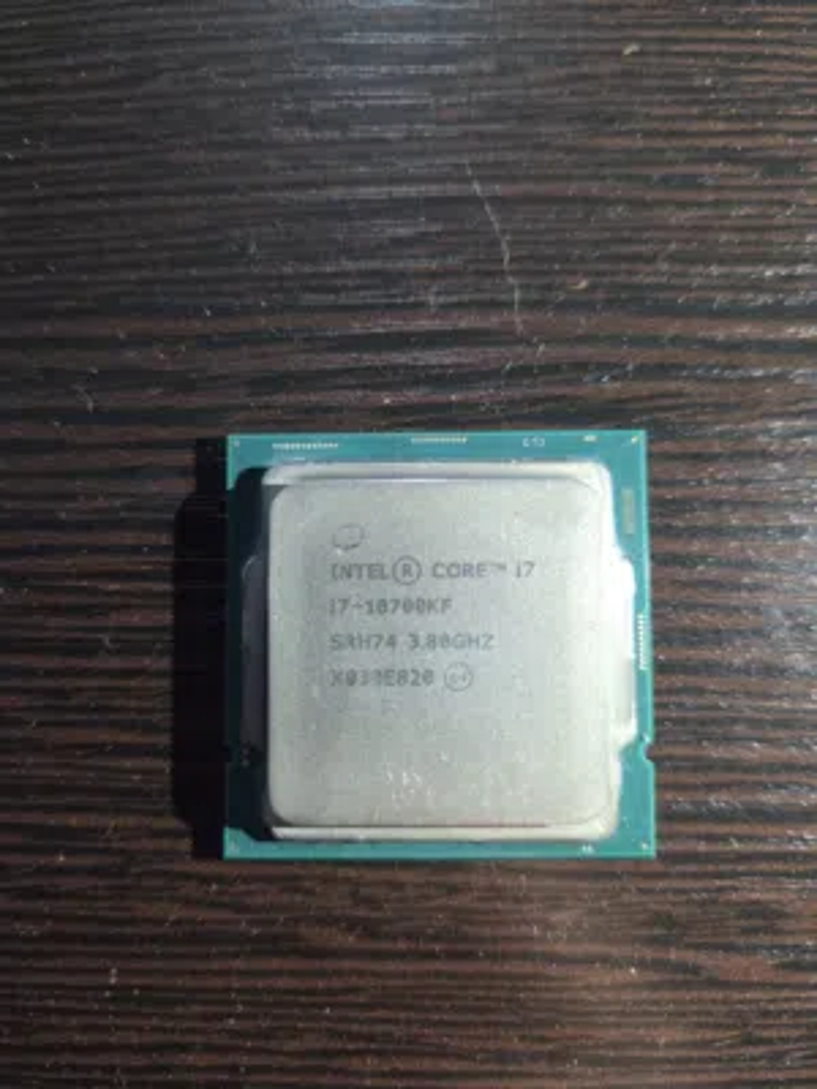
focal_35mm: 23
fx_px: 724
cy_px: 544
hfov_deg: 58.9
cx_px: 408
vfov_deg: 73.9
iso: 1000
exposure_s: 1/100
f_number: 1.8
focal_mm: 5.4
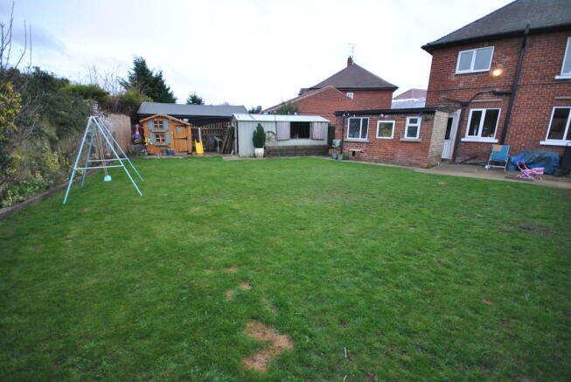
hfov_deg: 100.3
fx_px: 238
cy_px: 191
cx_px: 286
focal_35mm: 15
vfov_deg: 77.5
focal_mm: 10
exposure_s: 1/30
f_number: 4
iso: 200
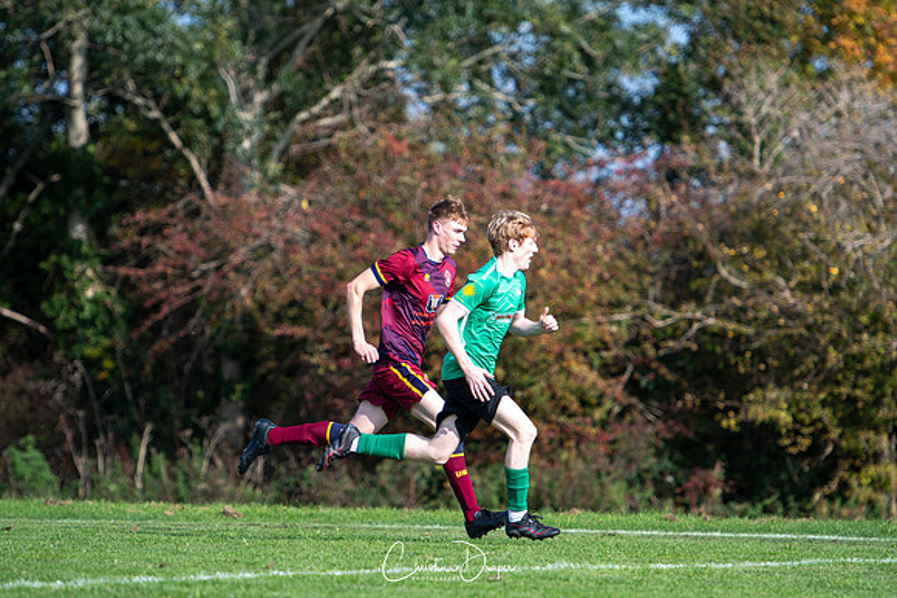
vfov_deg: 5.2
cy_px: 299
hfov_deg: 7.8
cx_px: 448
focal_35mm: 262
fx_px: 6542
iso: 320
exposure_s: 1/3200
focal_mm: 175
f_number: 2.8
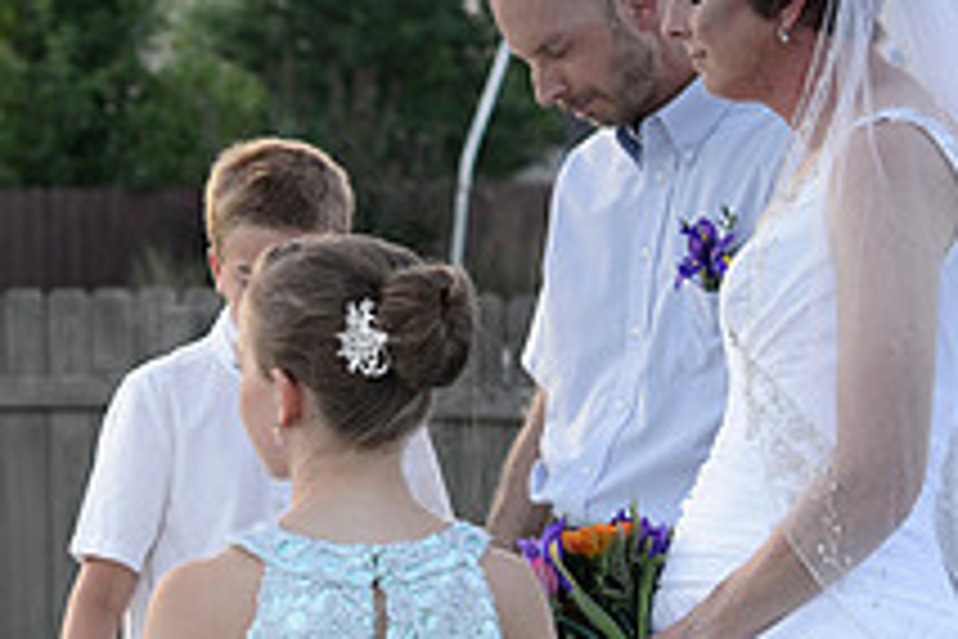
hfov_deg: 14.7
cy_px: 686
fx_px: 3619
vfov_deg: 10.0
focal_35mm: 136
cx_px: -144
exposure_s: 1/200
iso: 200
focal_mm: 50
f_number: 4
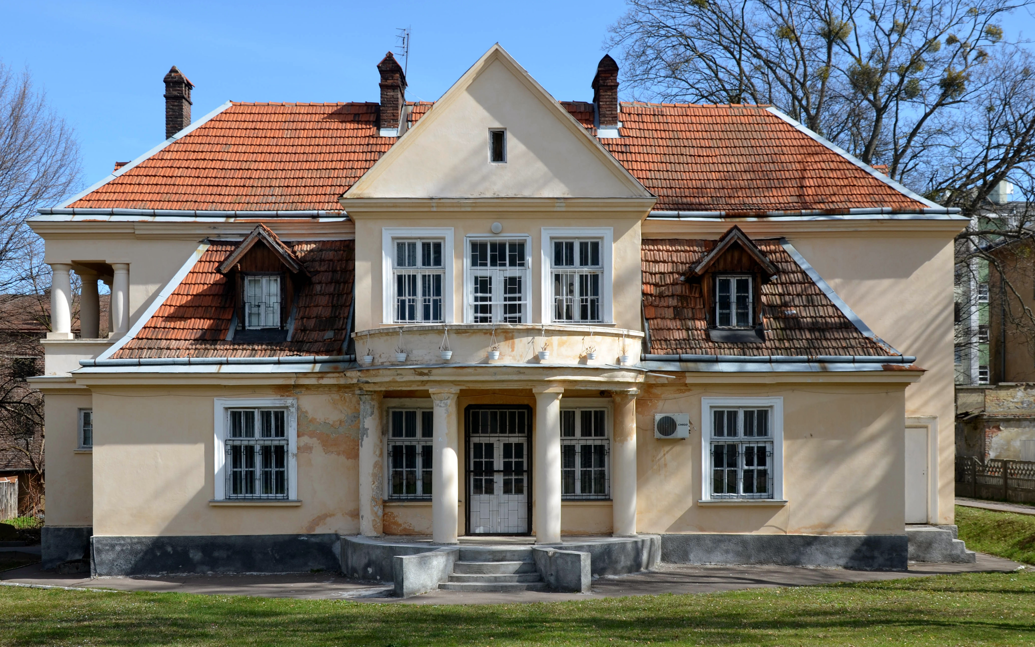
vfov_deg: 28.8
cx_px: 498
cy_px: 312
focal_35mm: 45
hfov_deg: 44.7
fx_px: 1258
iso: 140
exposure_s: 1/250
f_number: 8
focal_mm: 25
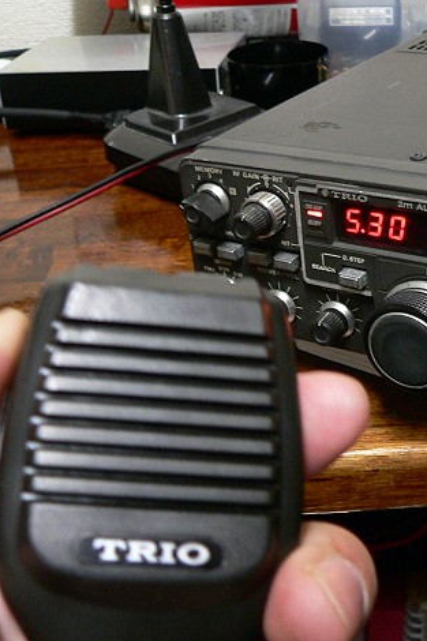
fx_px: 908
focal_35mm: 51
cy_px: 320
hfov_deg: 25.7
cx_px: 375
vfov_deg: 38.9
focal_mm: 6
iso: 200
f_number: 2.8
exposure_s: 1/4
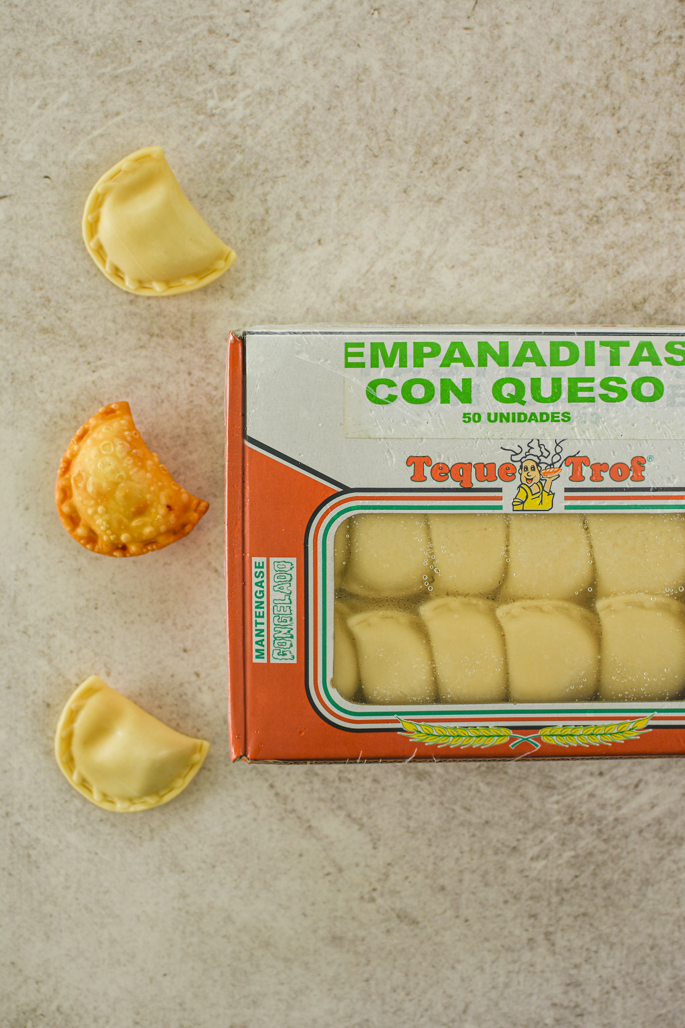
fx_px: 1498
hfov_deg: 25.8
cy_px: 514
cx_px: 342
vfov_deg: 37.9
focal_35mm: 52
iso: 100
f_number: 3.5
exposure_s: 1/60
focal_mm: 35
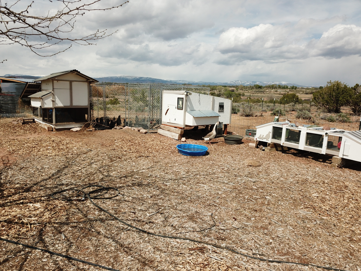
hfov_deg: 67.3
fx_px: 271
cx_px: 180
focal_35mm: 26
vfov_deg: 53.1
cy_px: 136
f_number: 2.2
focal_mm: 4.73
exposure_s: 1/2387
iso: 100
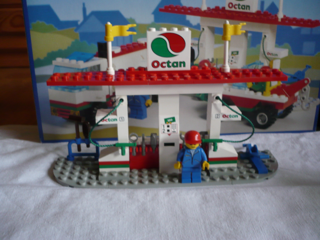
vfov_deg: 40.7
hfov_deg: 52.6
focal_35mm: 35
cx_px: 160
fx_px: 324
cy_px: 120
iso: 160
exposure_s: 1/30
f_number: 2.8
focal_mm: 5.8
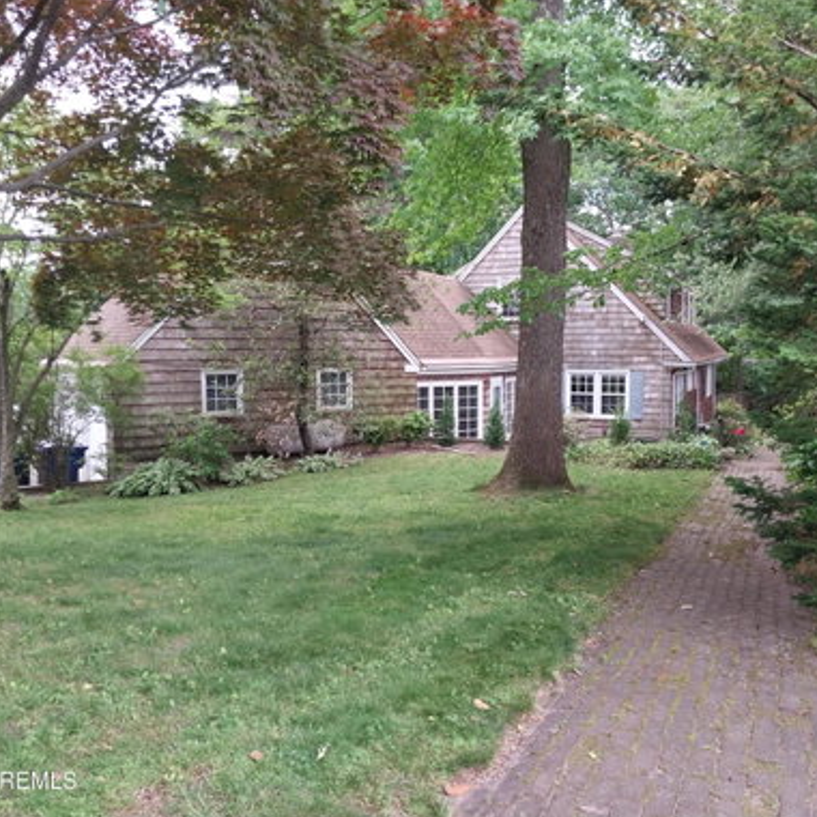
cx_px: 434
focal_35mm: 31
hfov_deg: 52.5
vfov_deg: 52.5
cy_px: 406
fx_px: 828
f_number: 1.8
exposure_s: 1/60
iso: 32
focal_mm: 4
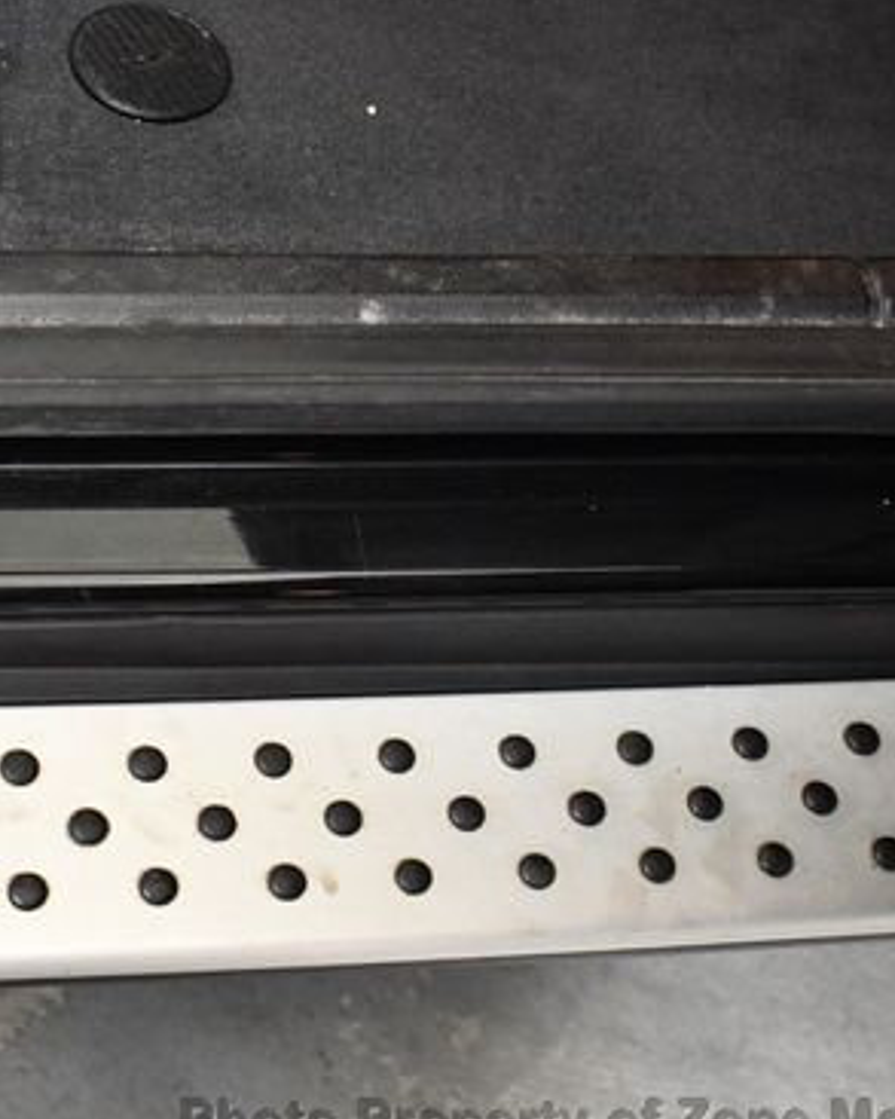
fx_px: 2118
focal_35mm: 64
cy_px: 529
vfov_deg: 29.6
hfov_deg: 23.4
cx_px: 144
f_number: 4
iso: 3600
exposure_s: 1/60
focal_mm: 26
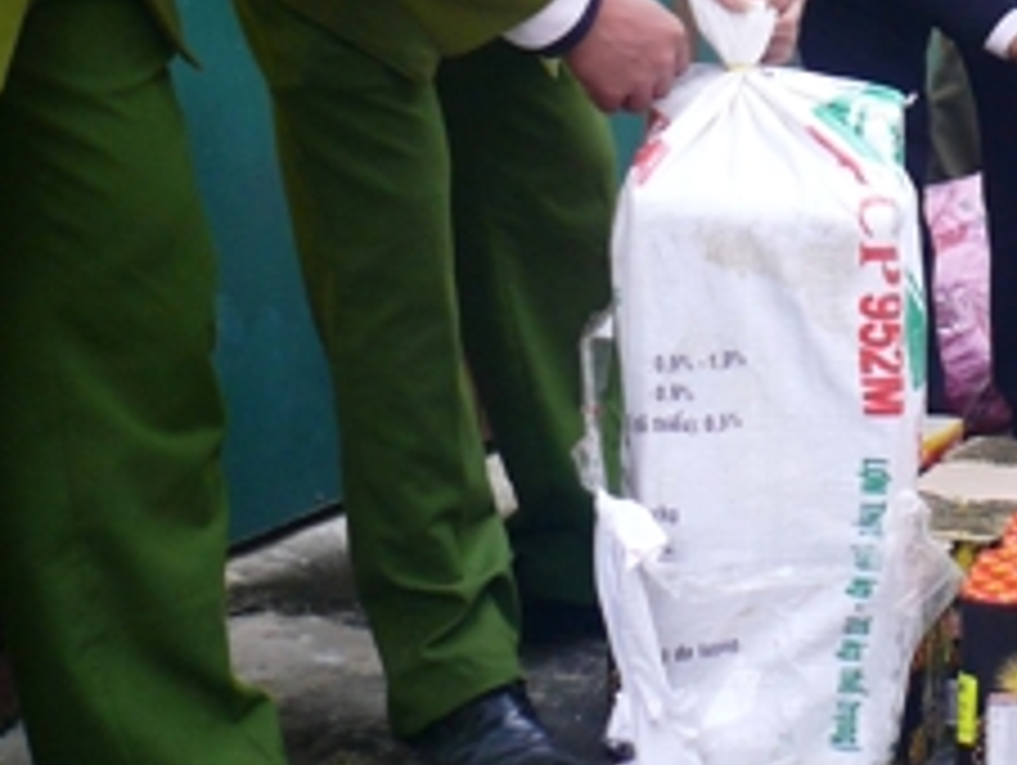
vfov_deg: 14.3
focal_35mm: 99
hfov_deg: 18.4
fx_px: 2912
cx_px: 1336
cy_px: -261
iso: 100
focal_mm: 7.4
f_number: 2.8
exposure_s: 1/60
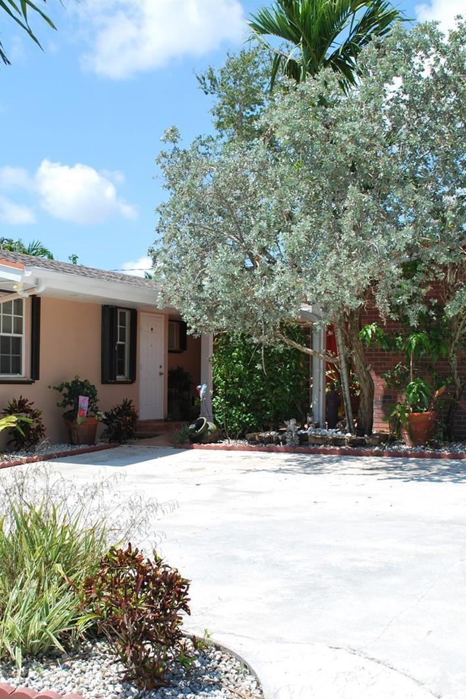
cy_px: 352
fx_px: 970
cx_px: 189
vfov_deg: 39.6
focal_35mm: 50
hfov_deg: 27.0
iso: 100
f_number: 8
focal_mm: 22
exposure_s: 1/250
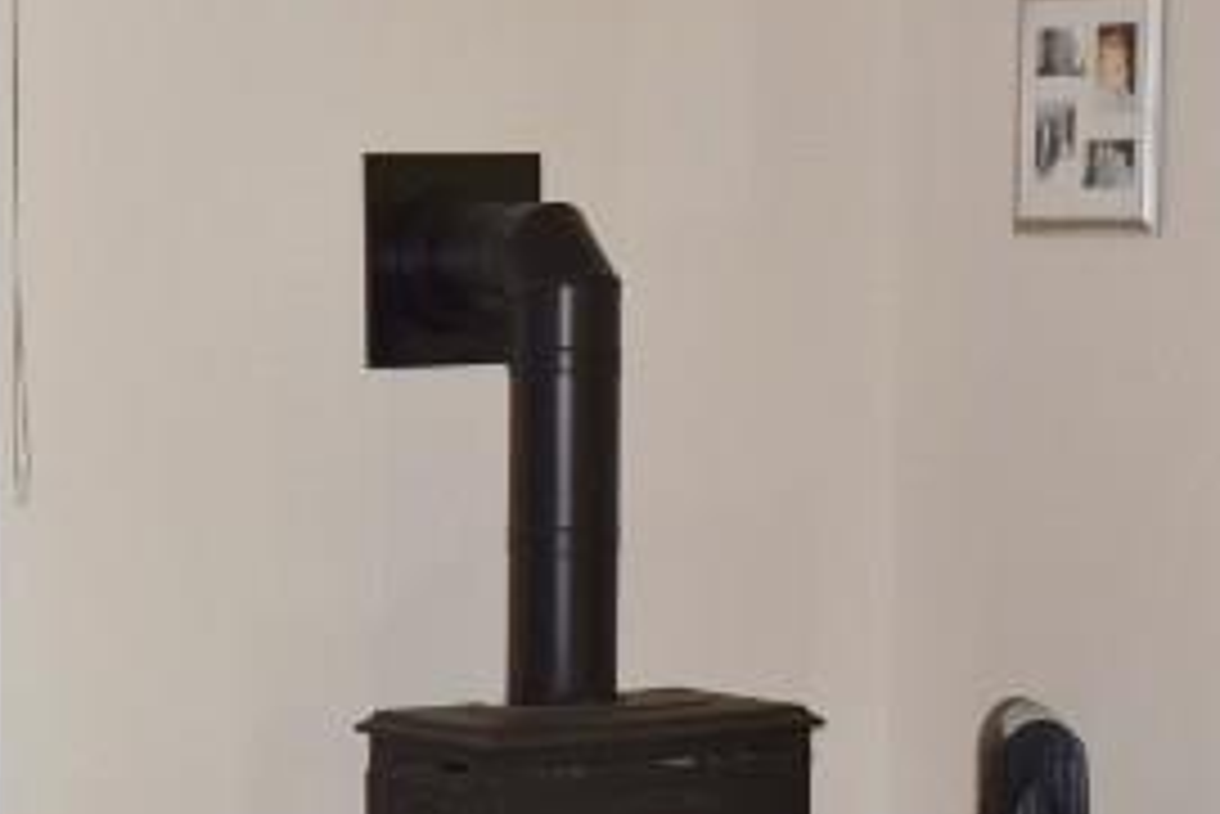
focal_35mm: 115
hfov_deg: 17.6
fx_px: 3899
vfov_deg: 11.9
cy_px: 717
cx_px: 216
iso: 800
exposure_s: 1/100
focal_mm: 26
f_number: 5
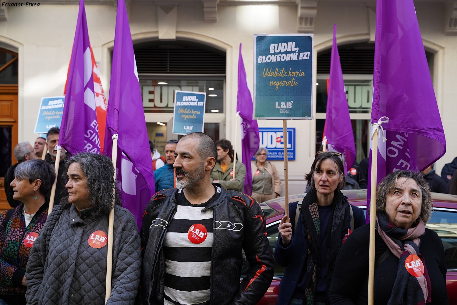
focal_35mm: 45
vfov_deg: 29.9
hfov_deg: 43.6
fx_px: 571
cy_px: 152
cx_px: 228
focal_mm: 45
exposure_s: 1/200
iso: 500
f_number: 5.6
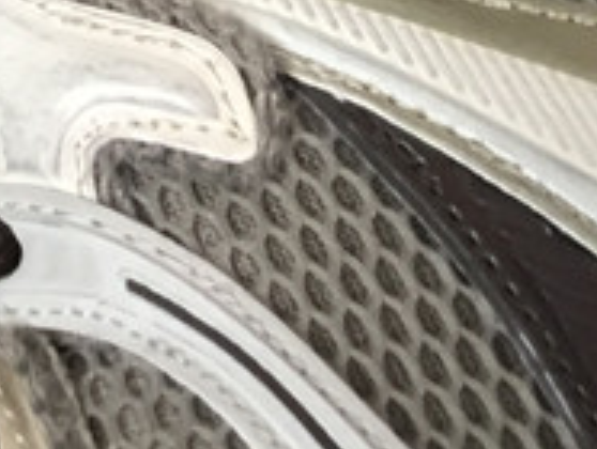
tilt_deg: -54.7
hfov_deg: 12.2
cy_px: -537
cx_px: -424
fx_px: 2590
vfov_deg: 9.1
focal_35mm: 150
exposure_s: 1/33
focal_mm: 3.3
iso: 40
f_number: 2.4
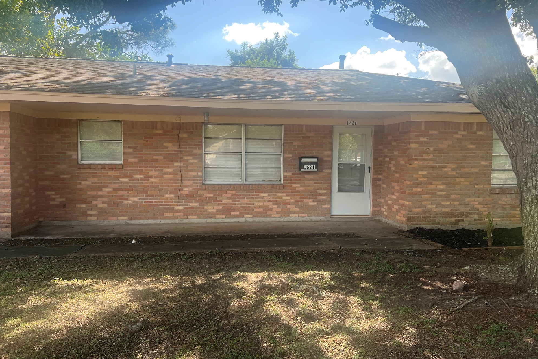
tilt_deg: -3.4
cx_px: 264
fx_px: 418
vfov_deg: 46.4
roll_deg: -0.7
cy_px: 183
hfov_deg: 65.5
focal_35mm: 28
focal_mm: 5.7
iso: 50
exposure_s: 1/909
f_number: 1.5
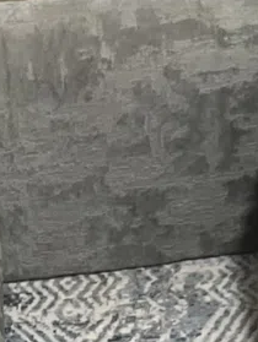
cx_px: -168
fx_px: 1259
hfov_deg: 11.1
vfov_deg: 12.2
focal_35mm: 127
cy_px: 832
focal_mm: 5.1
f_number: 1.6
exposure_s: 1/60
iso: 160
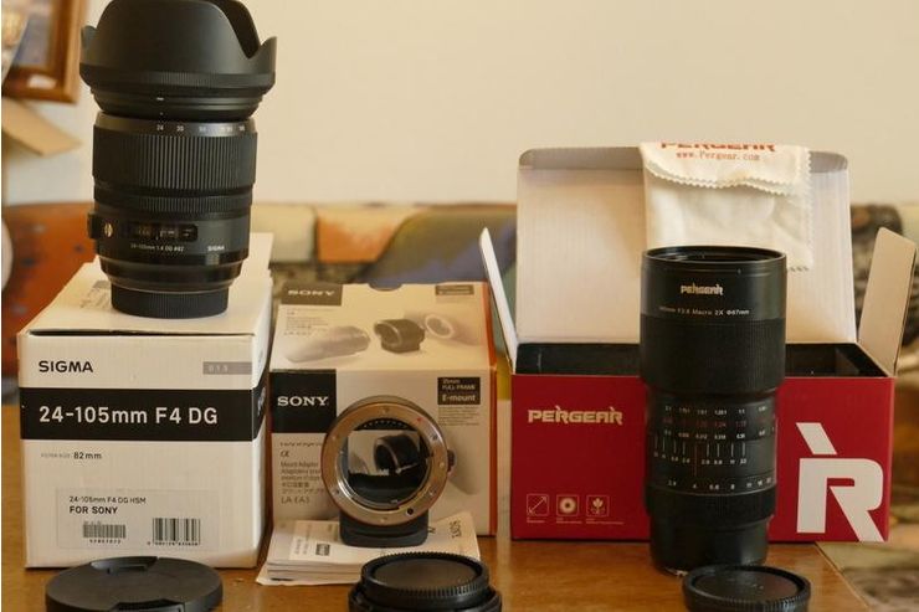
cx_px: 460
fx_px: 1735
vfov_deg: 20.0
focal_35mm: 68
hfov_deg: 29.7
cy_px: 306
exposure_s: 1/40
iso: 1600
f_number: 3.6
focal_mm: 24.66
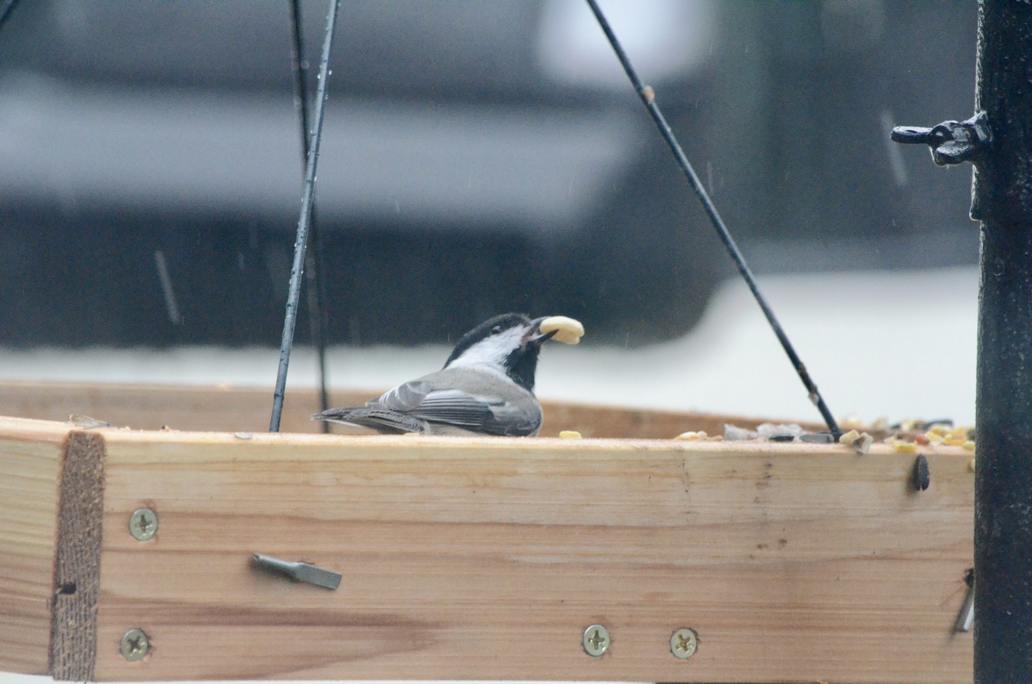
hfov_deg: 4.6
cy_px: 342
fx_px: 12874
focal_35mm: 450
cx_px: 516
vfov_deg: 3.0
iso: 6400
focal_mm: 300
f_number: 10
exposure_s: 1/320
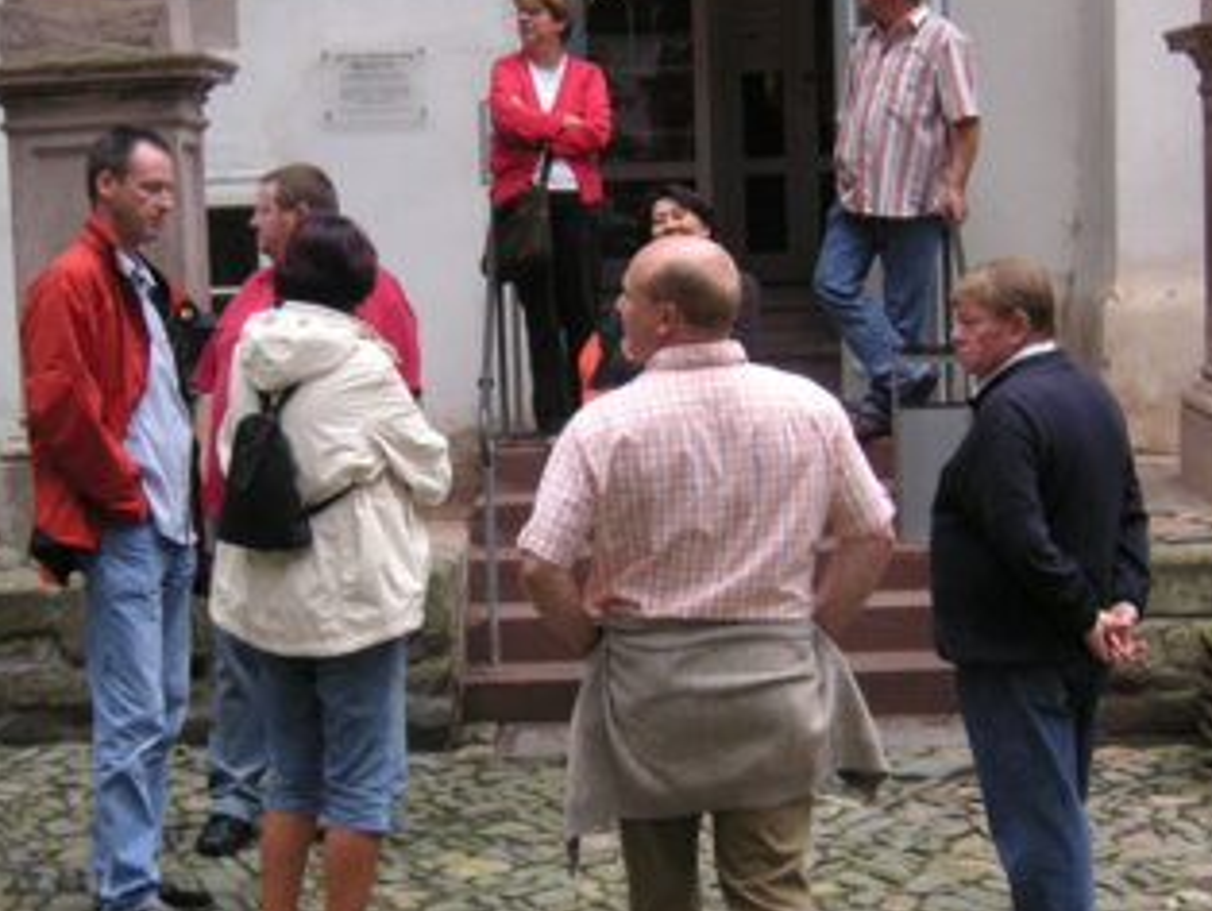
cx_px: 564
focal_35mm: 84
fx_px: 2943
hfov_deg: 23.3
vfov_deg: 17.6
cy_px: 463
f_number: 4
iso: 50
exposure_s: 1/60
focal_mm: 11
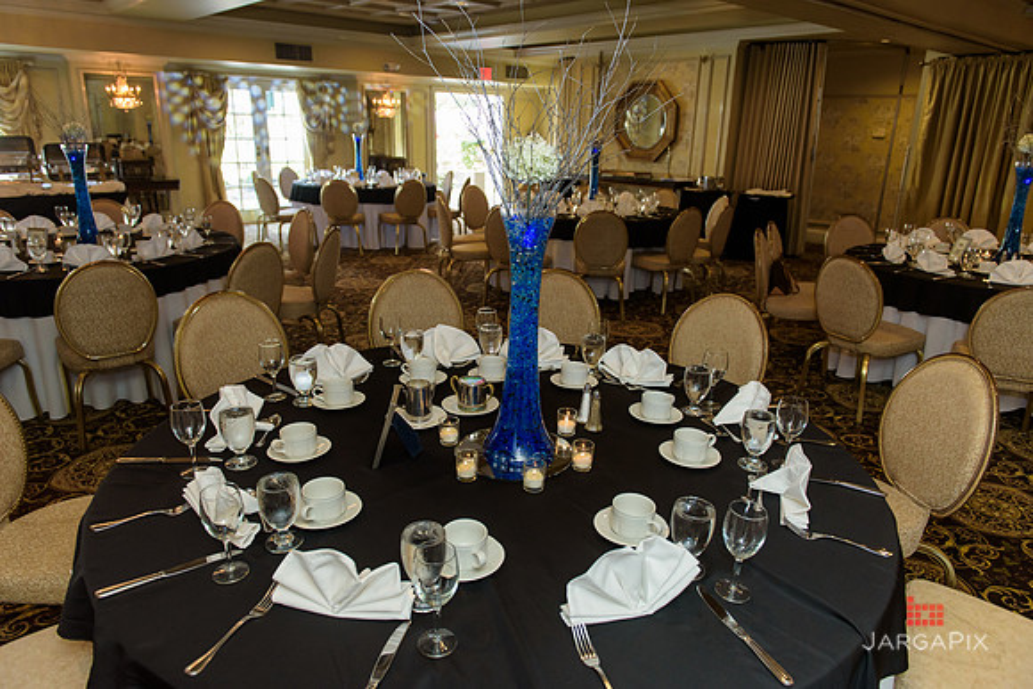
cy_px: 344
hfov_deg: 73.7
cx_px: 516
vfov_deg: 53.2
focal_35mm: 24
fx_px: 689
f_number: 3.2
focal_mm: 24
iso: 1600
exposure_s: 1/125
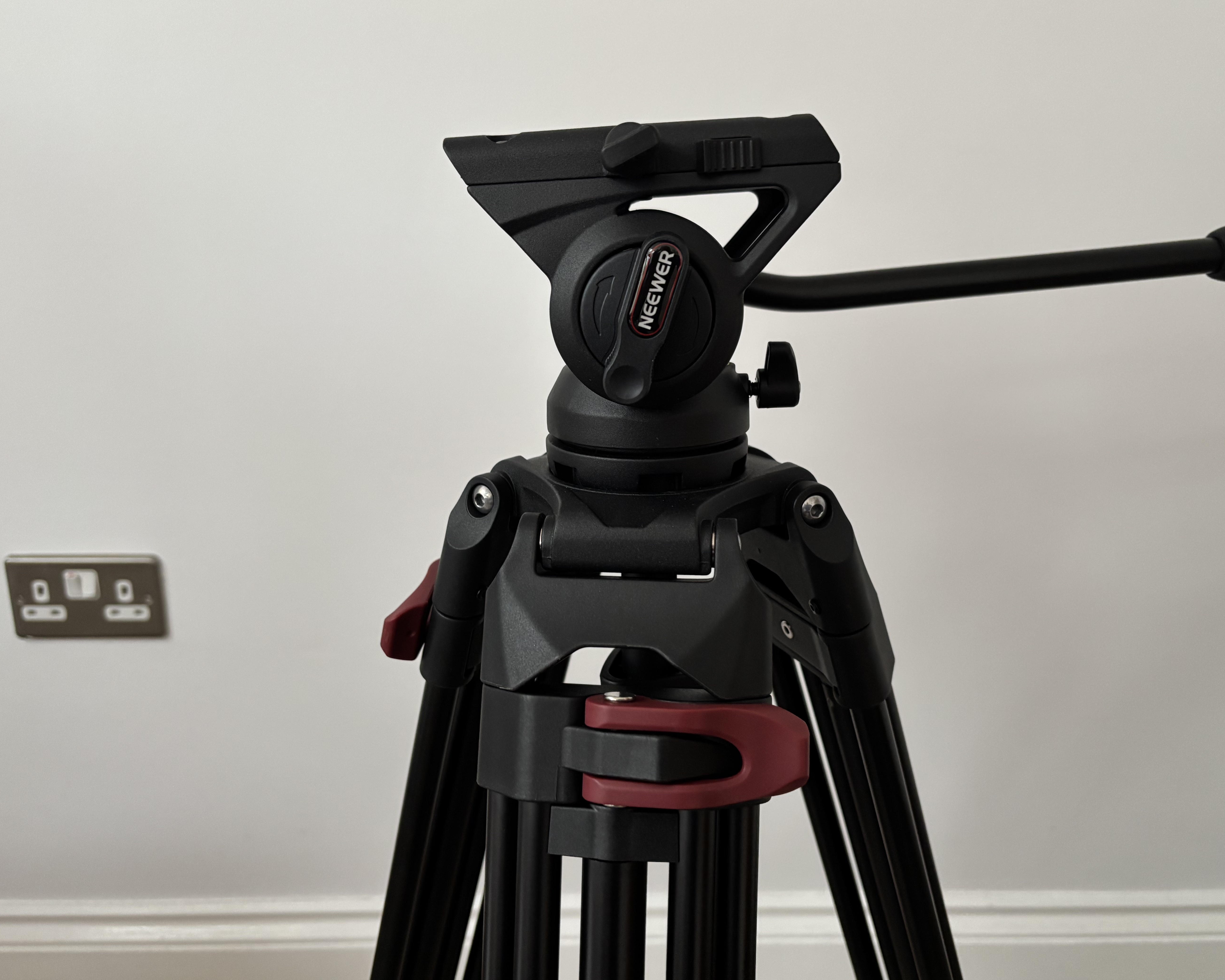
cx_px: 643
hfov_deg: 62.2
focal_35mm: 28
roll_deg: +0.3
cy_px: 484
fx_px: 1015
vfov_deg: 51.5
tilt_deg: -14.3
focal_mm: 5.96
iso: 320
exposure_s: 1/60
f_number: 1.6
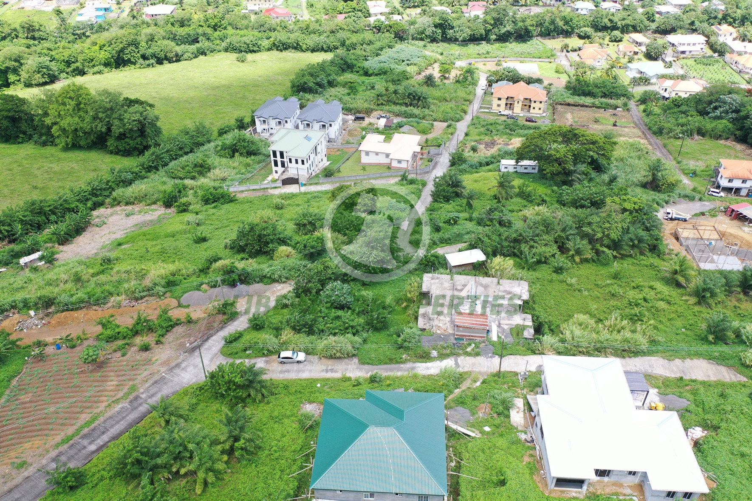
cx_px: 376
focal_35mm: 28
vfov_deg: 46.4
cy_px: 250
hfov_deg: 65.5
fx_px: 585
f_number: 2.8
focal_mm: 10.26
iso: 160
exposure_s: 1/30
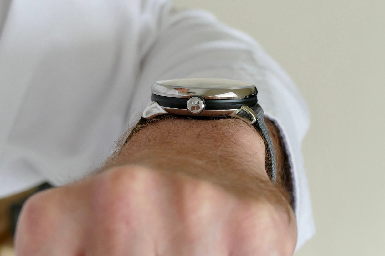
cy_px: 128
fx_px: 1305
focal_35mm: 122
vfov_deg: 11.2
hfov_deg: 16.8
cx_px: 192
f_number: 4.5
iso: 800
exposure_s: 1/80
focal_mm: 44.41
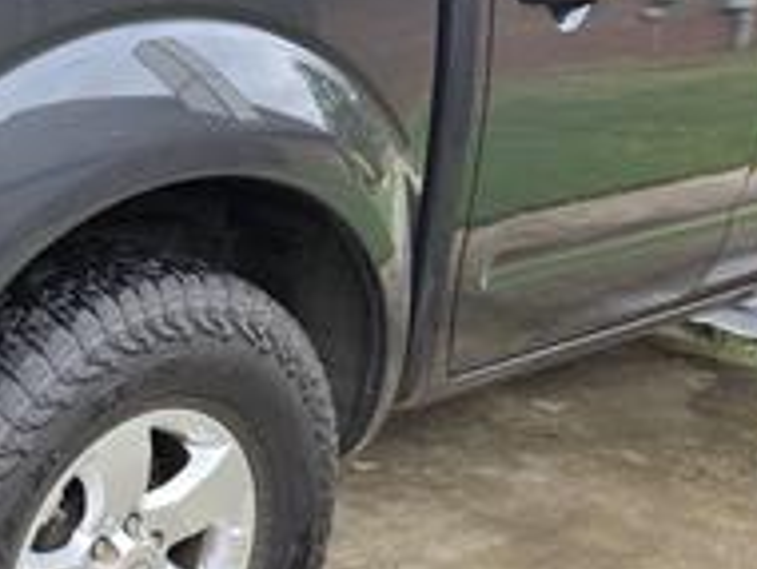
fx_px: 1336
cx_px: -96
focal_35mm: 61
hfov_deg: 28.5
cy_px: 279
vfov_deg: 24.1
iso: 25
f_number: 1.8
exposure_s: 1/324
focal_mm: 5.4
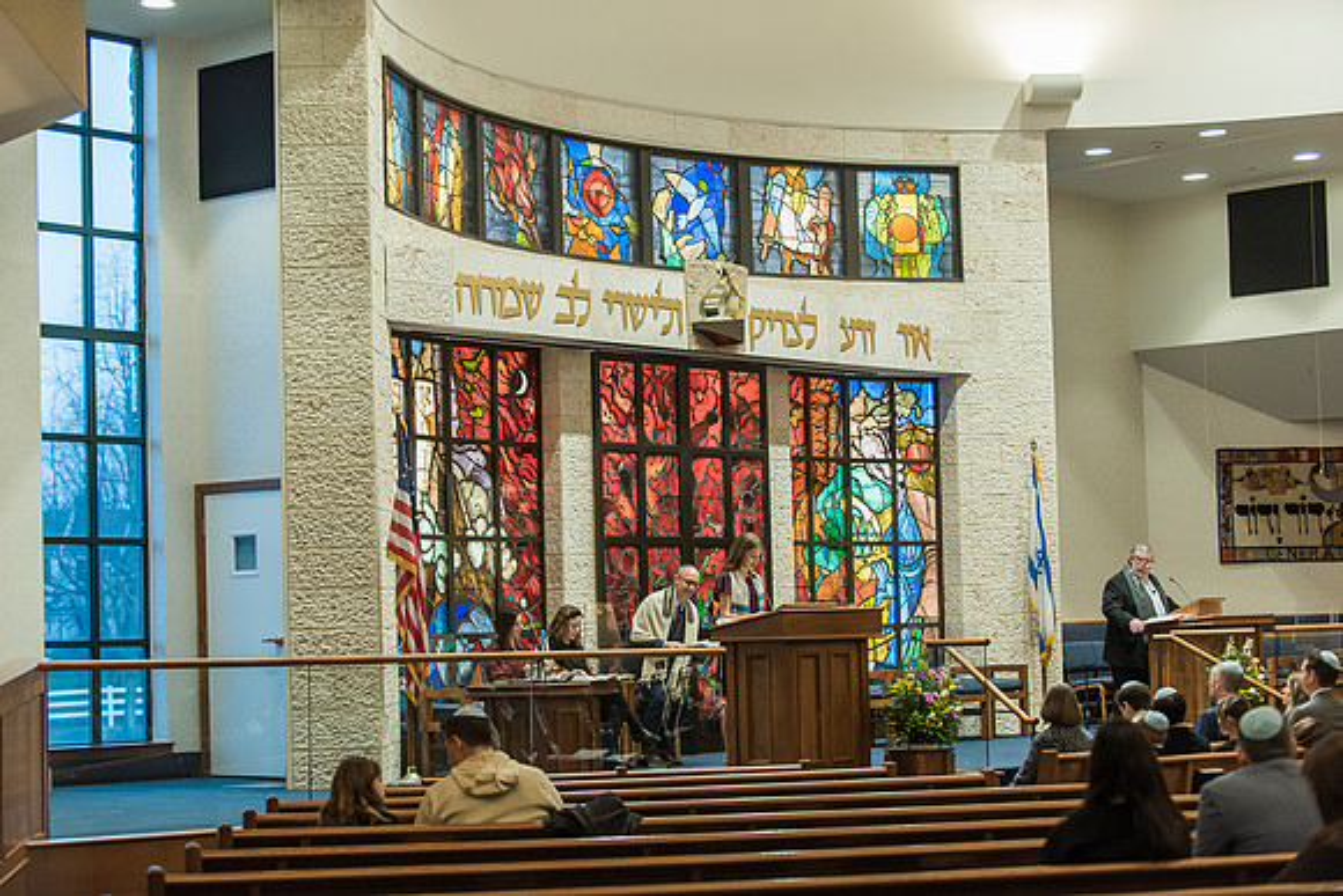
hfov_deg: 28.8
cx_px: 672
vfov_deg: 19.5
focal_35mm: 70
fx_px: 2612
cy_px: 448
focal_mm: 70
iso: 1250
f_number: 2.8
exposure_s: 1/125
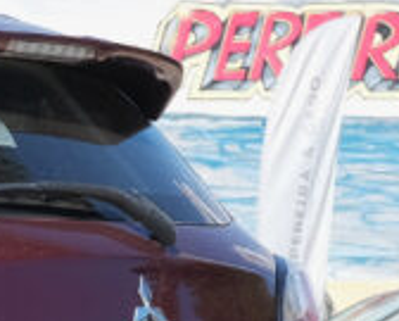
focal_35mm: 320
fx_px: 3785
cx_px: -489
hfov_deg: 5.8
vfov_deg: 4.8
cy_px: 405
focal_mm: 37.4
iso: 160
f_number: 9
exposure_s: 1/180
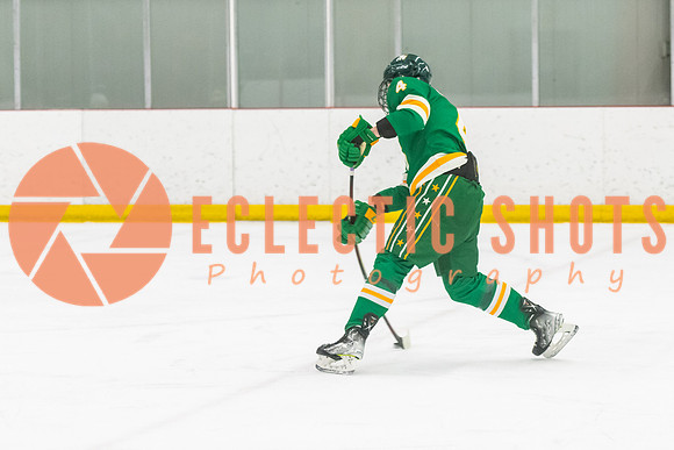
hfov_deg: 12.6
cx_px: 467
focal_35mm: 163
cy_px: 225
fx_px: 3057
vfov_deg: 8.4
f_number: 2.8
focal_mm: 86
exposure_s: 1/800
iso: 3200
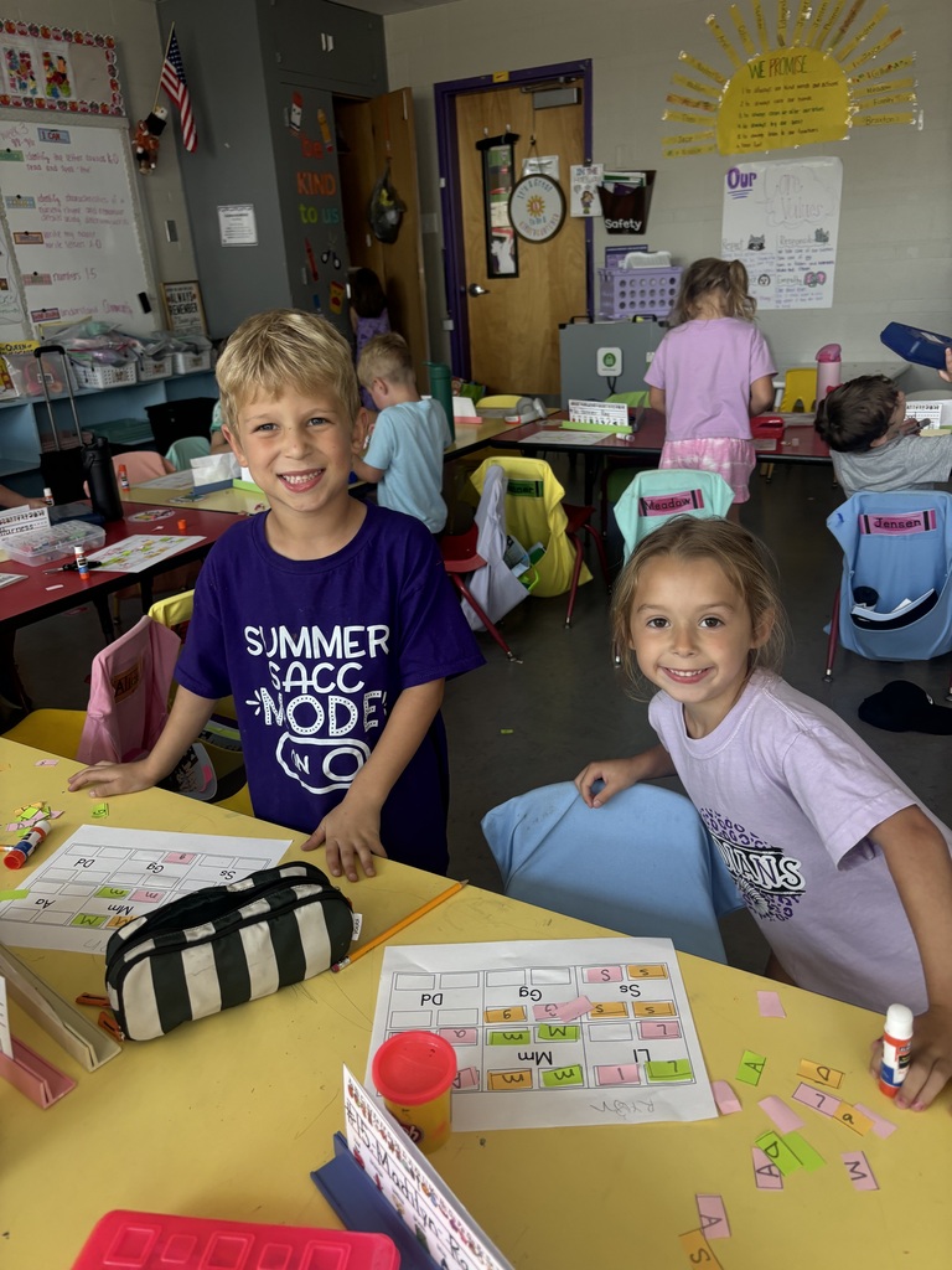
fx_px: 953
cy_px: 635
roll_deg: +2.8
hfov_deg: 53.1
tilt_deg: -20.8
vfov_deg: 67.3
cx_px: 476
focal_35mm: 26
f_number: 1.6
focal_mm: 5.96
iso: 100
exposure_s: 1/120
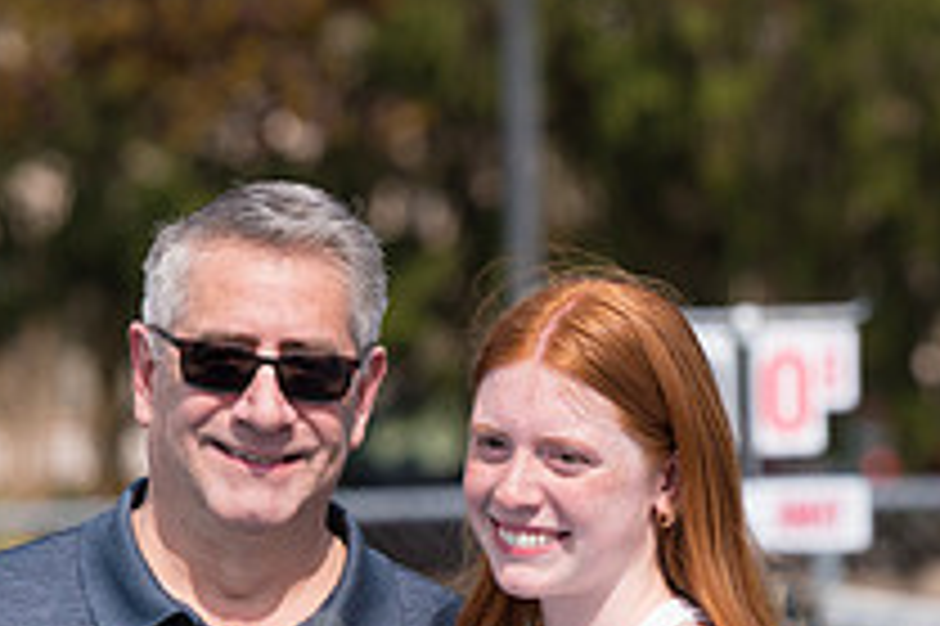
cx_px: 450
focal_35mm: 556
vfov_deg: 2.5
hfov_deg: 3.7
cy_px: 772
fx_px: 14506
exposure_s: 1/1250
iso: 250
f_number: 5.6
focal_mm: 200
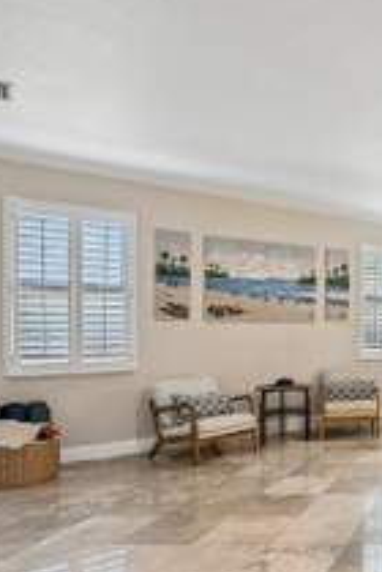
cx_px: 505
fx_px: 509
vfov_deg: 58.5
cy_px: 328
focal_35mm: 32
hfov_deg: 31.2
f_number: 8
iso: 3200
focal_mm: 14
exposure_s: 1/160
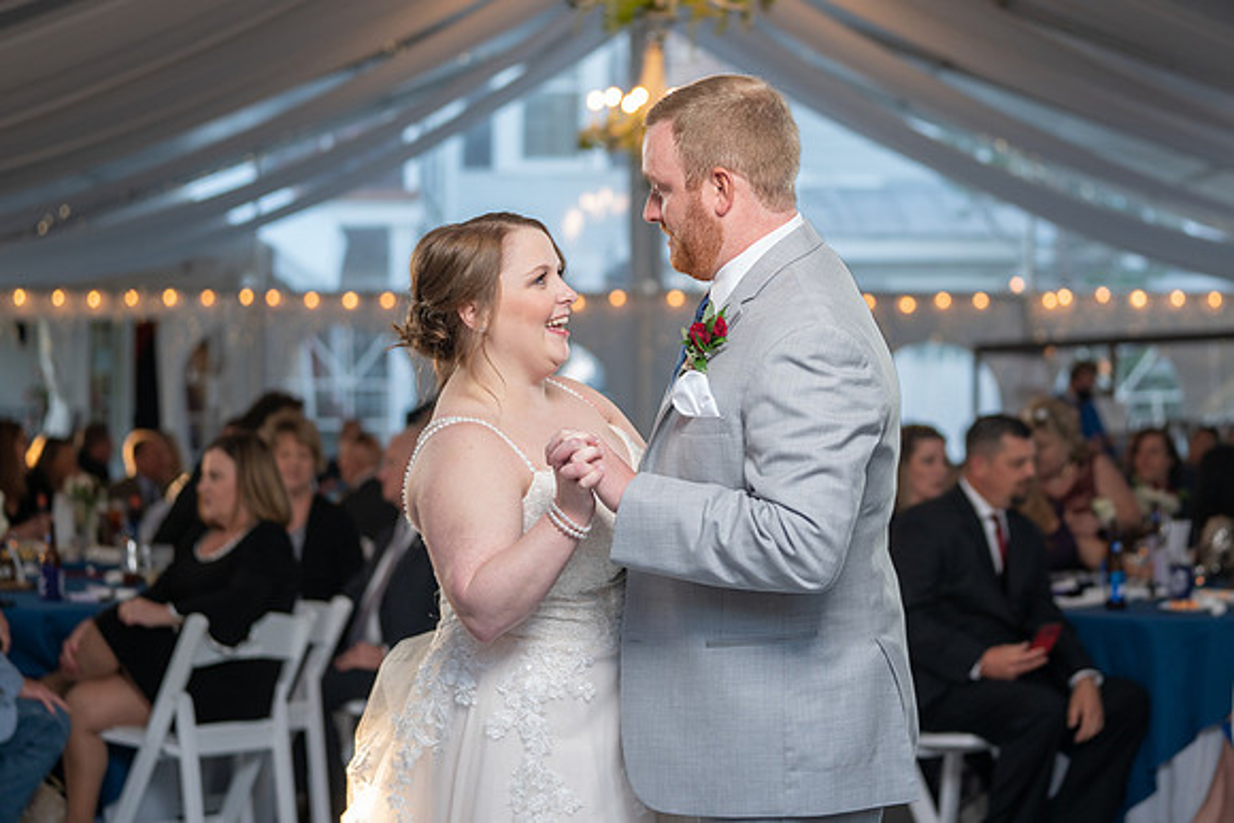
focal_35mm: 83
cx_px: 701
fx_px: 2835
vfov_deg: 16.5
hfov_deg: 24.5
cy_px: 341
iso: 500
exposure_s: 1/250
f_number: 2.8
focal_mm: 70
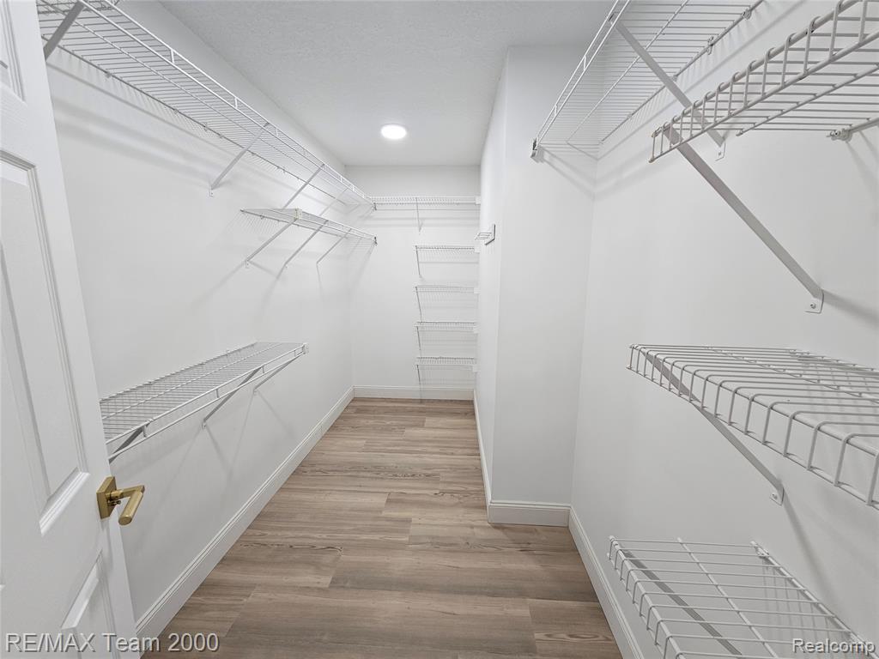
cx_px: 440
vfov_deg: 89.9
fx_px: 330
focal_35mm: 13
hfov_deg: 106.2
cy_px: 330
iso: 100
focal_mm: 2.2
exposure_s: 1/60
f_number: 2.2
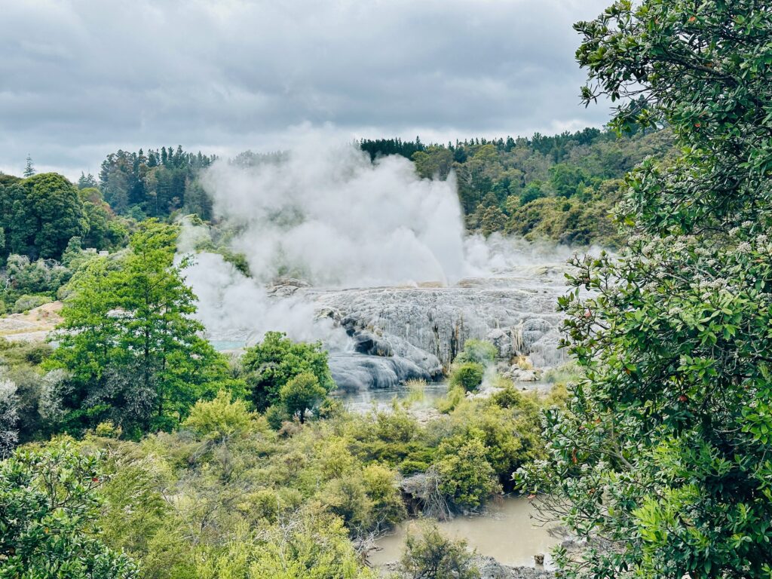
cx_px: 386
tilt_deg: -0.4
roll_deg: +0.9
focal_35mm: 48
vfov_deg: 30.3
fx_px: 1070
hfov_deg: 39.7
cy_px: 290
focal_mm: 6.86
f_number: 1.78
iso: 64
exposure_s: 1/2532
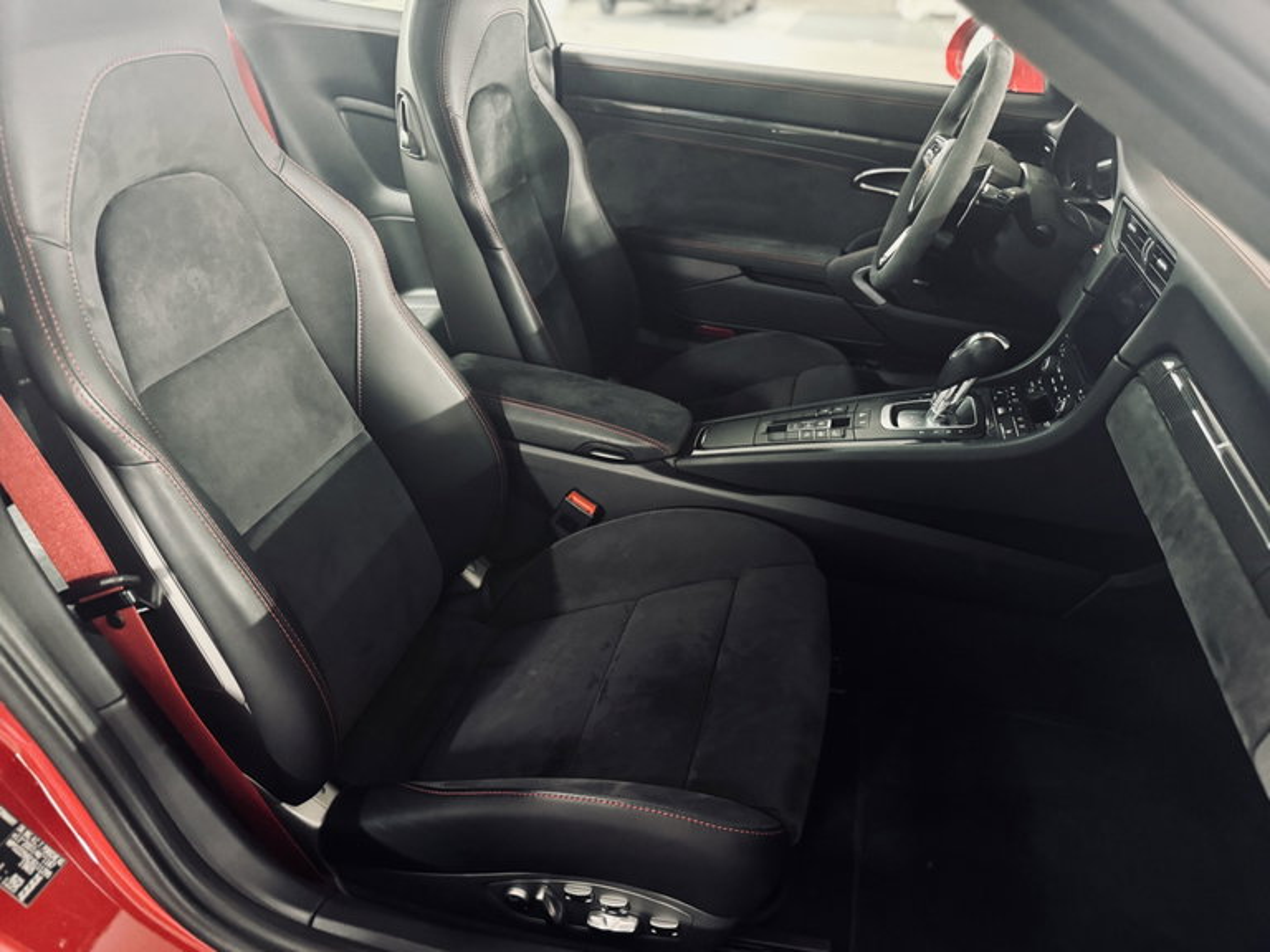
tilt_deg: -32.2
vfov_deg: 56.8
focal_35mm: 24
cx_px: 635
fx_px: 881
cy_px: 476
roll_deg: -3.4
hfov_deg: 71.6
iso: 800
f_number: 1.78
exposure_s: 1/25
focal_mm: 6.76
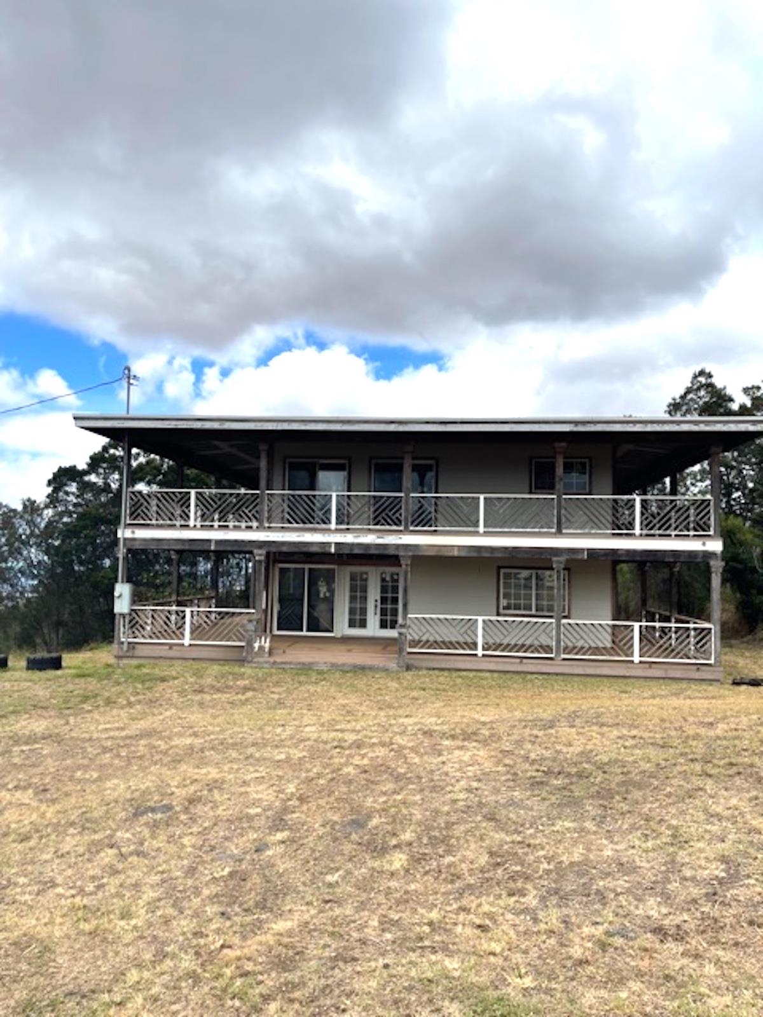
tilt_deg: +3.5
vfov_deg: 67.3
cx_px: 382
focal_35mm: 26
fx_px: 764
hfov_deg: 53.1
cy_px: 508
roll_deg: -0.9
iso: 32
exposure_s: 1/4717
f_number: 1.6
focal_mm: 5.1
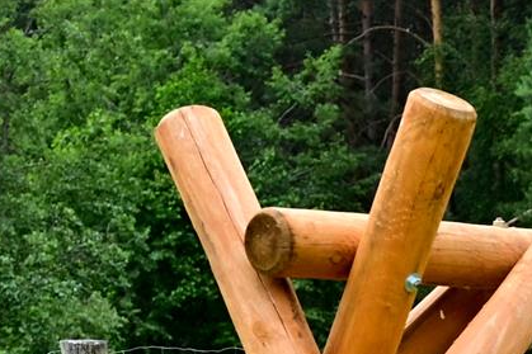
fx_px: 2954
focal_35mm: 200
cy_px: 669
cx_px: 1027
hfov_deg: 9.7
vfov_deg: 6.7
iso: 640
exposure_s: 1/1600
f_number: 4
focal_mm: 33.5
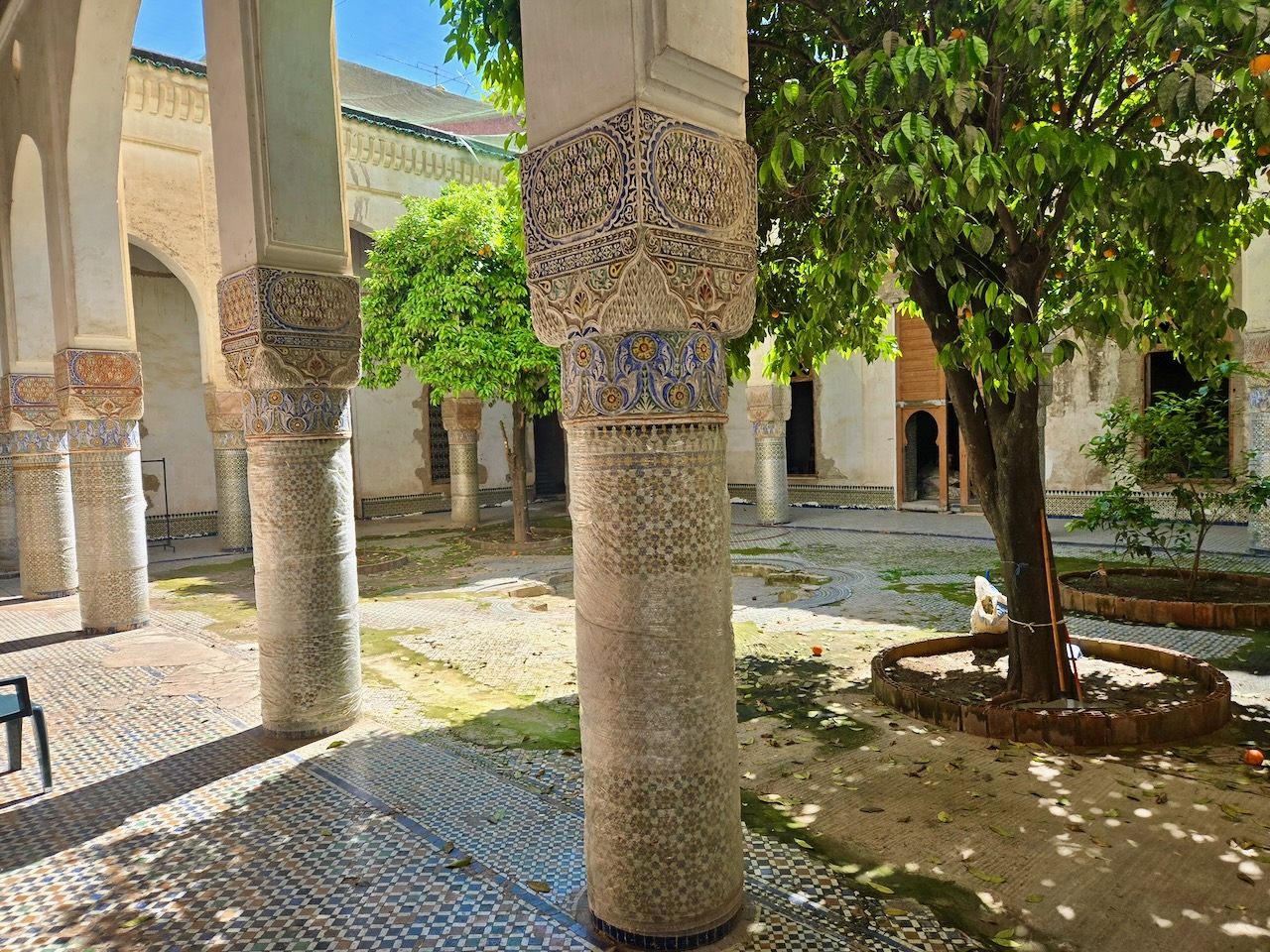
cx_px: 635
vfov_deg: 58.9
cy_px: 476
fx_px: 844
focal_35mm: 23
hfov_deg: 73.9
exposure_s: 1/1571
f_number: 1.8
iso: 80
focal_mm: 5.4
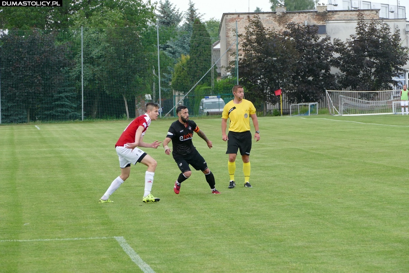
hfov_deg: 11.4
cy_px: 136
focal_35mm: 180
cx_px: 204
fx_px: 2045
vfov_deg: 7.6
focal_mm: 65.81
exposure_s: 1/500
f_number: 4
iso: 800
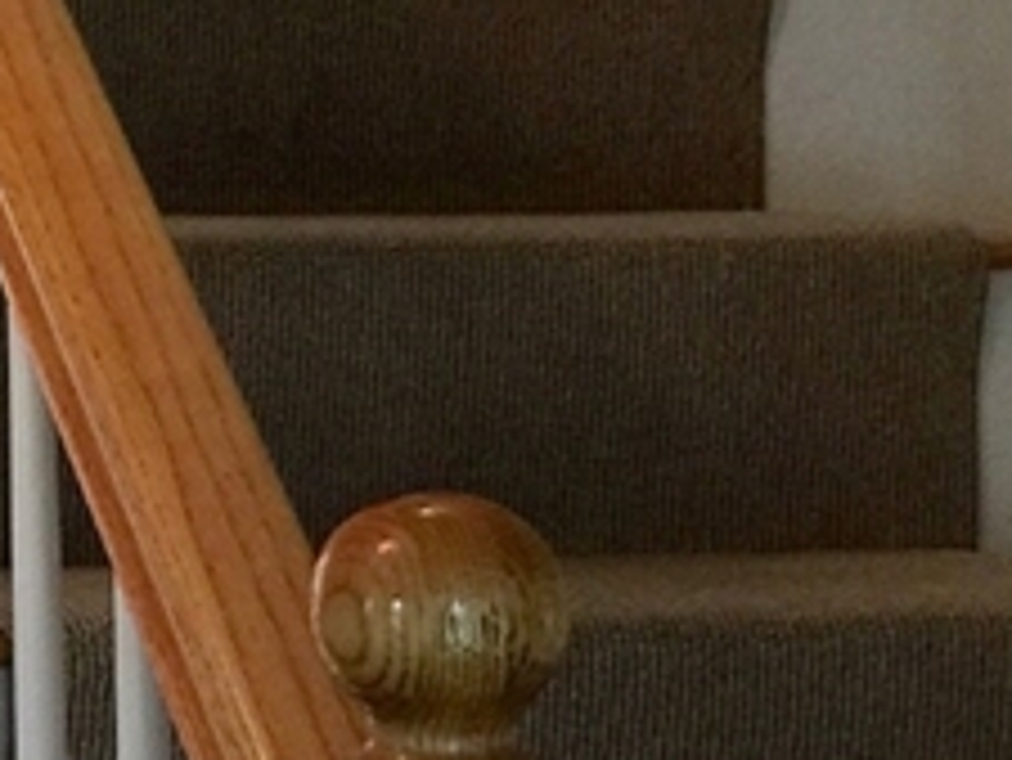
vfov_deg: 11.2
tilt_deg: -0.3
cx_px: -688
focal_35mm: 132
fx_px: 3861
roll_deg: -0.8
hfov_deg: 13.7
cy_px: 171
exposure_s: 1/15
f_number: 2.2
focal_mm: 4.15
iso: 50
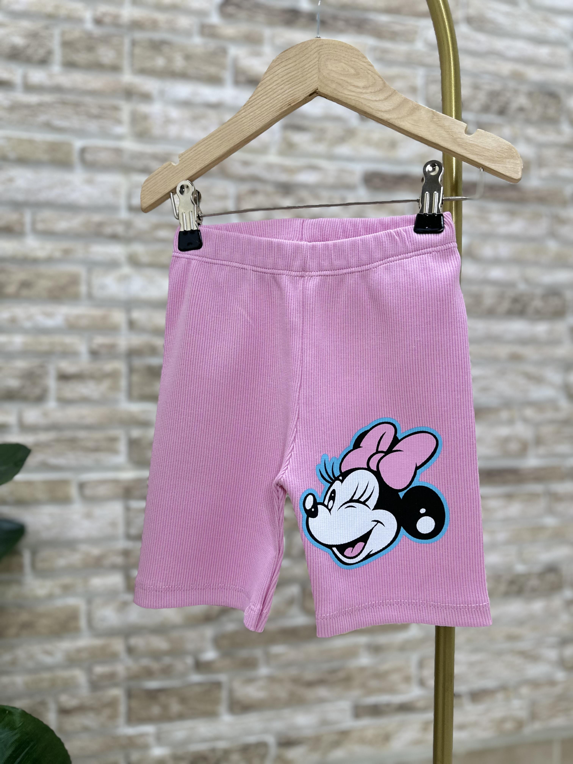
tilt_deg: -1.2
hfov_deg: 56.8
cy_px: 382
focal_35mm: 24
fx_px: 530
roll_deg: -0.1
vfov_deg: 71.6
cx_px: 286
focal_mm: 6.86
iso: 80
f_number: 1.78
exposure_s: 1/100
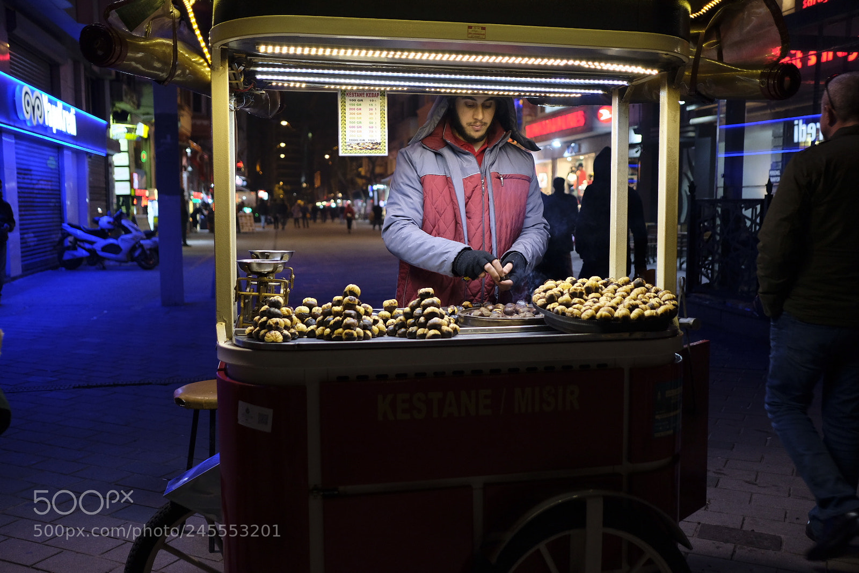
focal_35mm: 35
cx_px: 430
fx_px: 835
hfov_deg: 54.4
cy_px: 286
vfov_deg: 37.9
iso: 800
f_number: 2
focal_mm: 23
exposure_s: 1/125
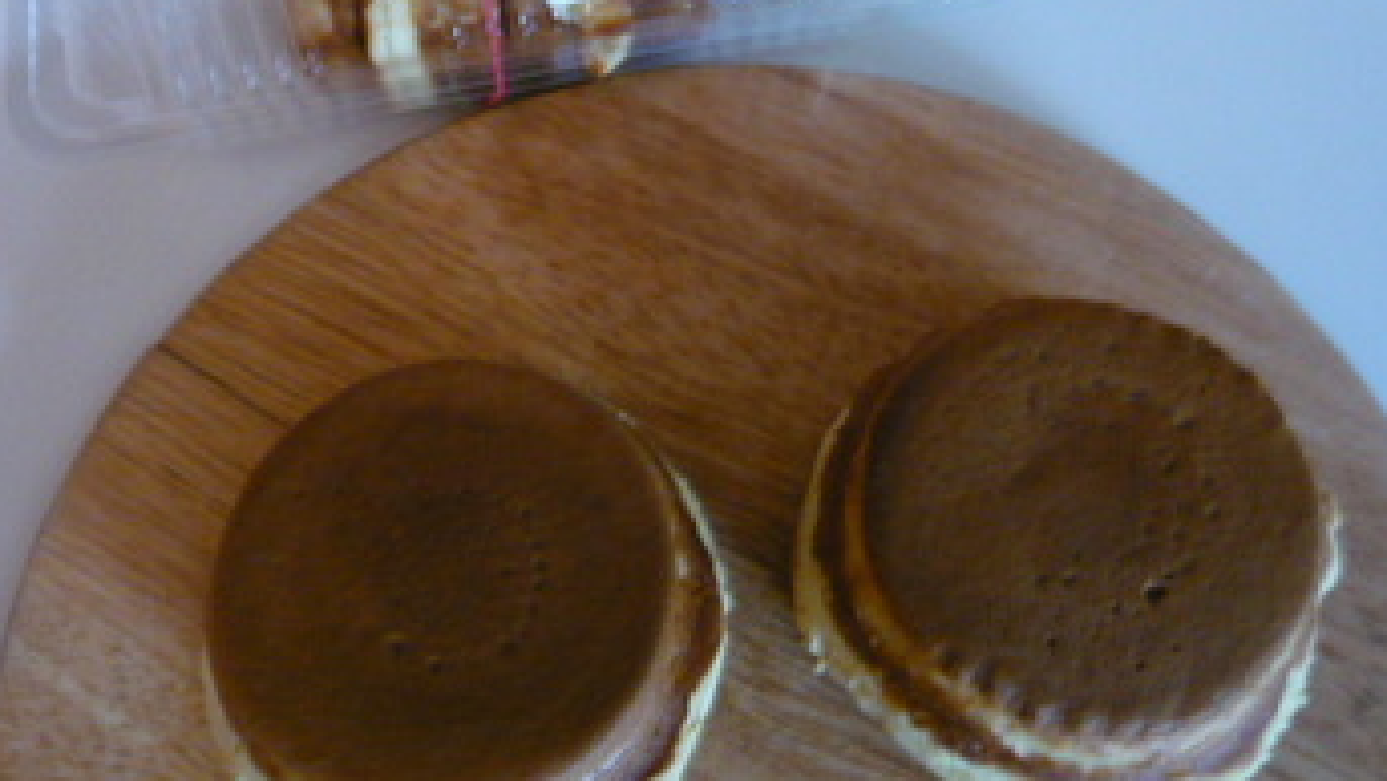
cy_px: 192
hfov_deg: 46.3
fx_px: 1618
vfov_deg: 26.7
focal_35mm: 44
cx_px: 631
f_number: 2.8
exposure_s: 1/8
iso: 400
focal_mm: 5.5
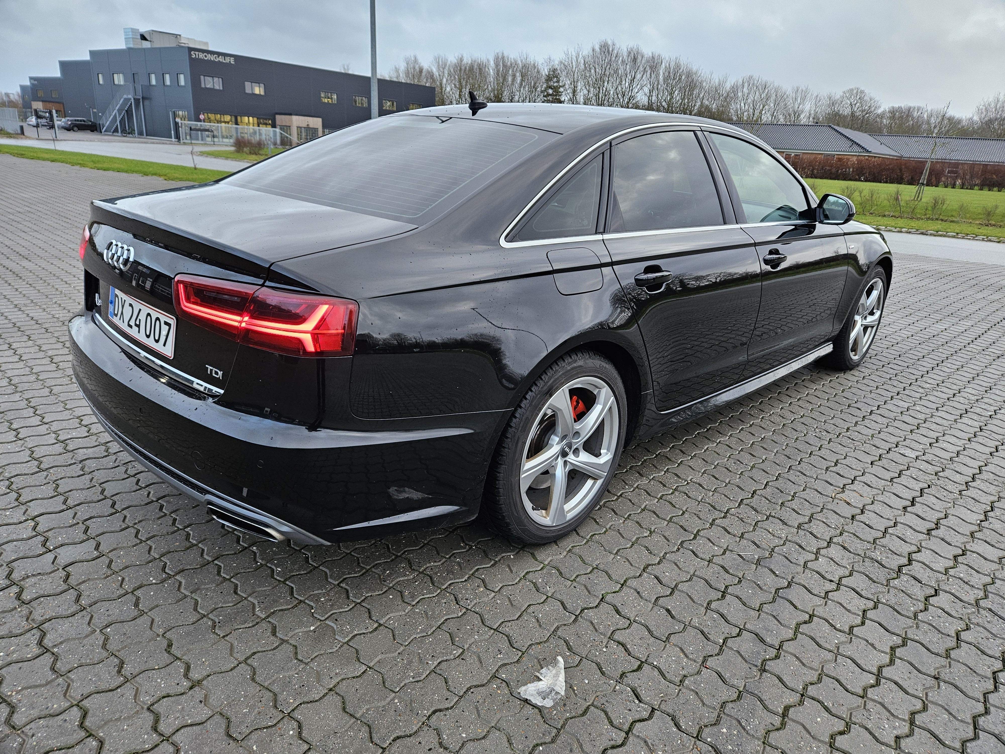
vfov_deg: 58.9
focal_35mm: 23
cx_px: 502
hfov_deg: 73.9
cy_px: 377
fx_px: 668
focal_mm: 5.4
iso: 125
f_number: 1.8
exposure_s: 1/100
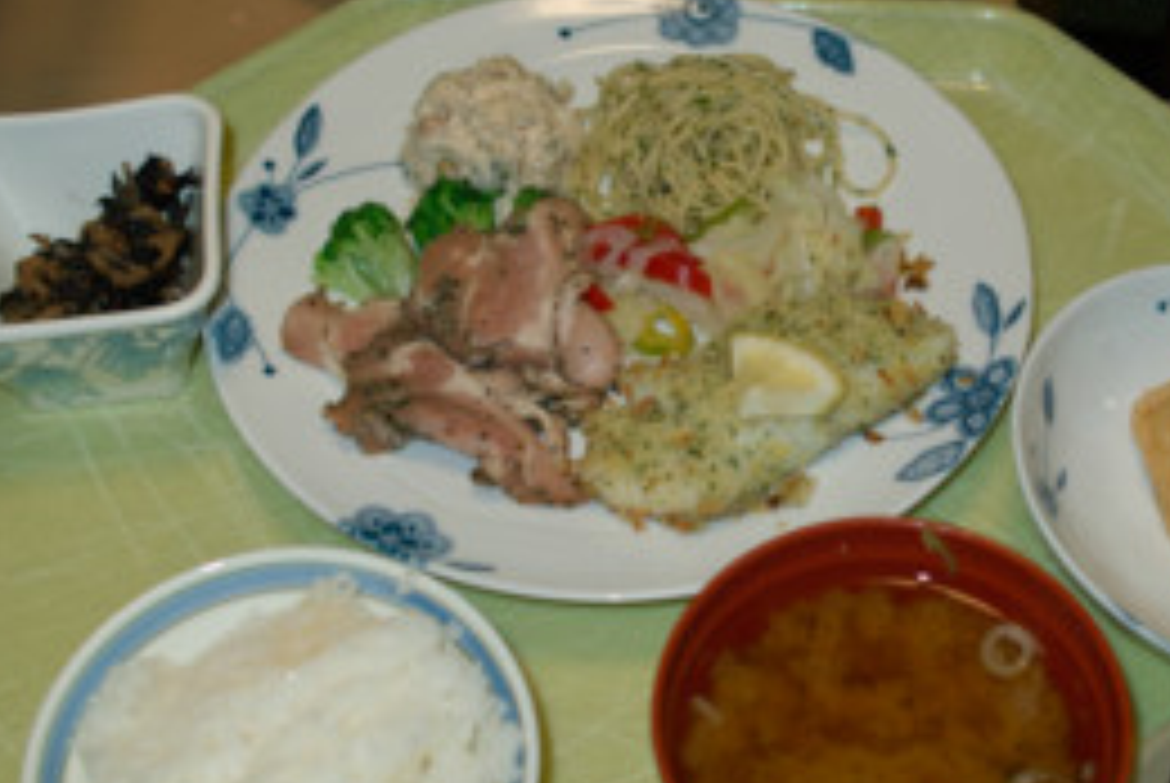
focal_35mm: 63
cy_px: 403
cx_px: 698
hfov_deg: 31.8
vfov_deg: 21.6
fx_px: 2050
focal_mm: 24.2
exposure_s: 1/50
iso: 100
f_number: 3.5
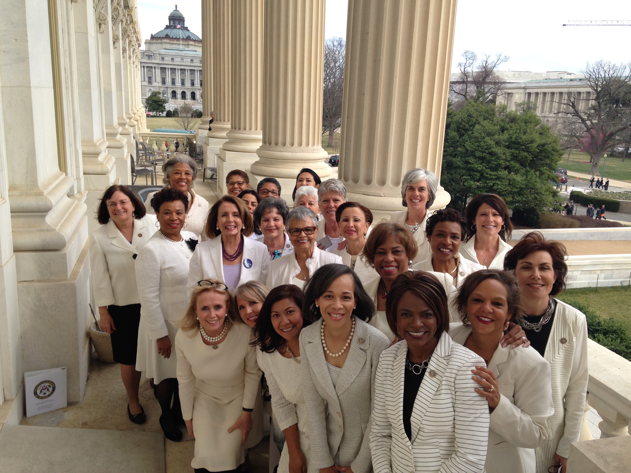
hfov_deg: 55.4
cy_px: 236
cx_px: 316
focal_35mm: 33
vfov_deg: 42.9
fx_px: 602
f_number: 2.4
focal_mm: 4.12
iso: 50
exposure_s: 1/417
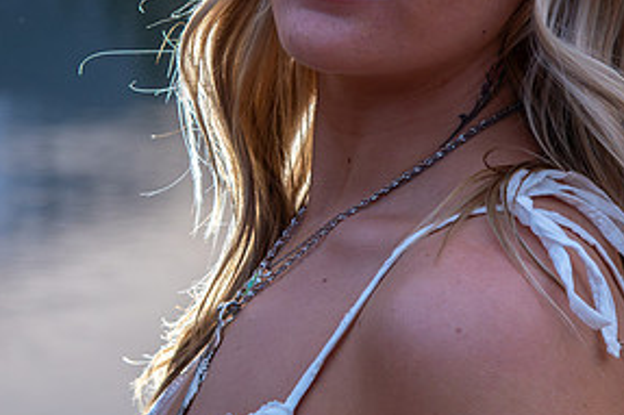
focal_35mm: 212
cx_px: 191
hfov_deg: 9.7
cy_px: 1
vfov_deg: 6.5
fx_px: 3672
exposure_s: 1/160
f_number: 6.3
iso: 800
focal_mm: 85
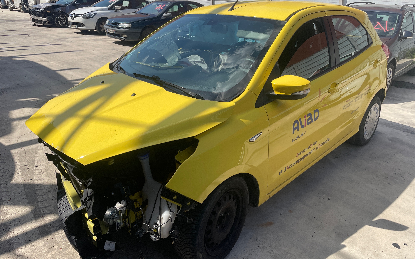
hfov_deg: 66.5
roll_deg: -1.3
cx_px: 209
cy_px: 132
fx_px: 317
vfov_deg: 44.5
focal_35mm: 28
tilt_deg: -22.3
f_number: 1.6
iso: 32
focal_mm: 4.2
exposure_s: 1/3610
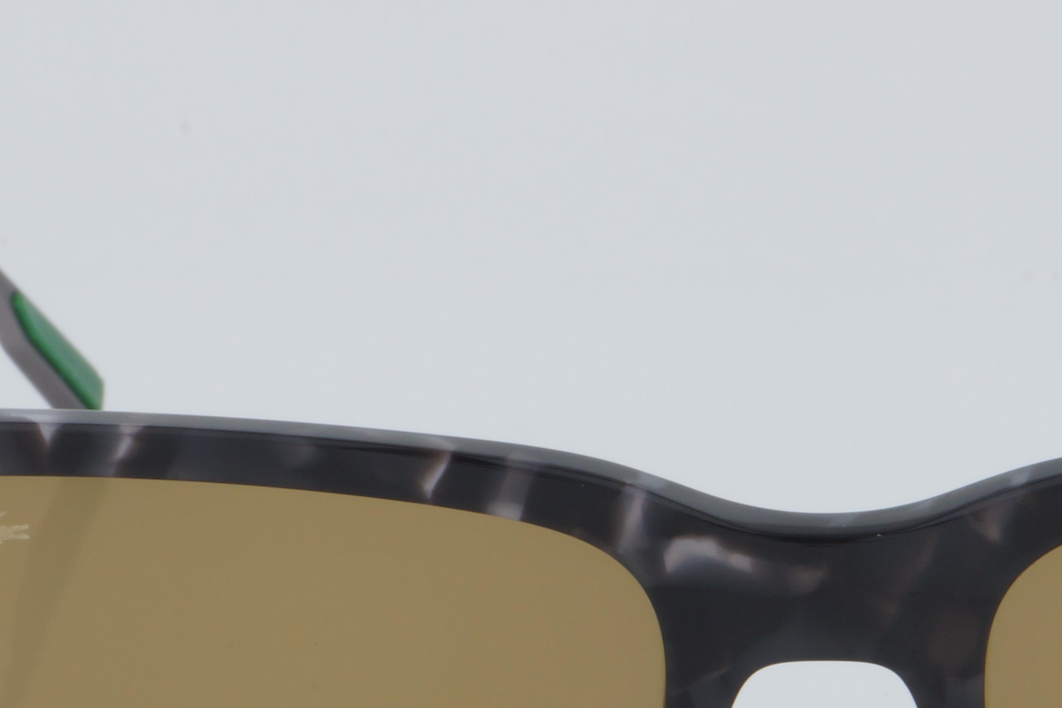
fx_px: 5906
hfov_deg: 10.3
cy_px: 784
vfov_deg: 6.8
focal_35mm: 200
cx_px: 807
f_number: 32
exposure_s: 1/4
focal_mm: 55
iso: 100
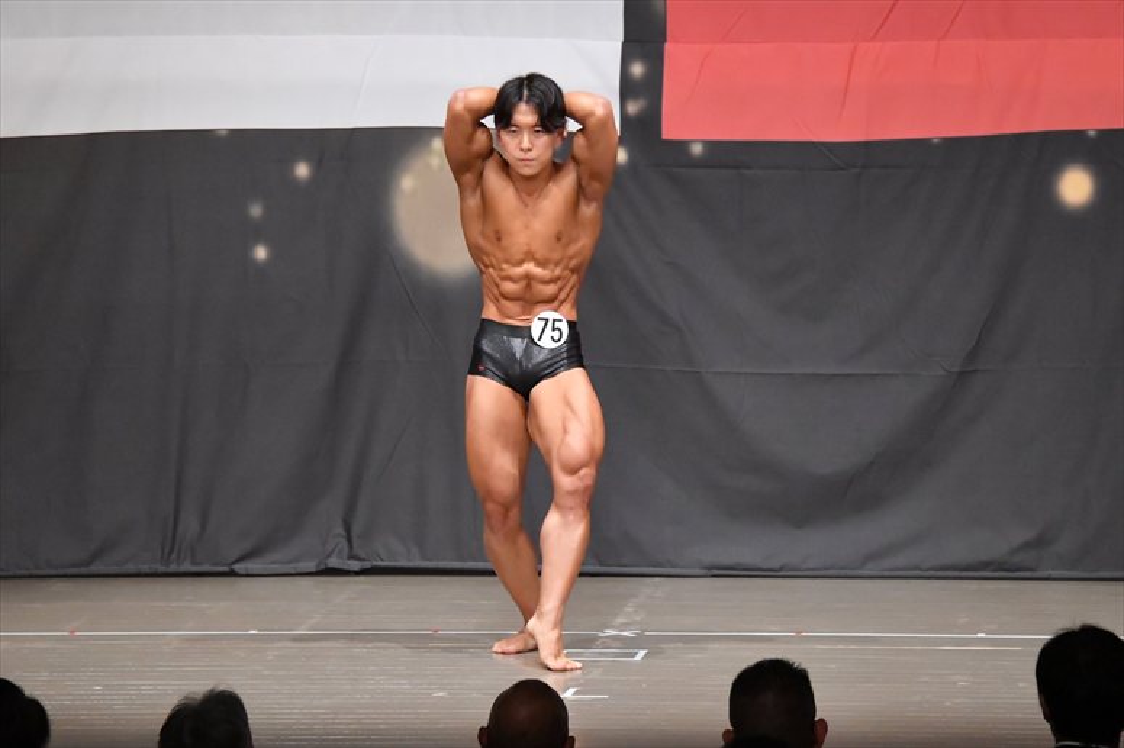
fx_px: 6772
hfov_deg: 9.5
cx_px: 562
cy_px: 374
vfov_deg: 6.3
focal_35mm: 217
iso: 8000
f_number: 5.6
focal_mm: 145
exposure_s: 1/400
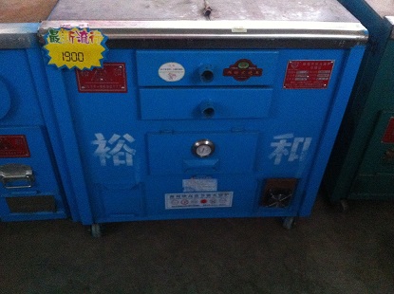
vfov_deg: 40.6
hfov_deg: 52.7
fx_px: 398
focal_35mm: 35
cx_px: 197
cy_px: 147
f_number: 2.8
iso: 1000
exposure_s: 1/15
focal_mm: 3.85
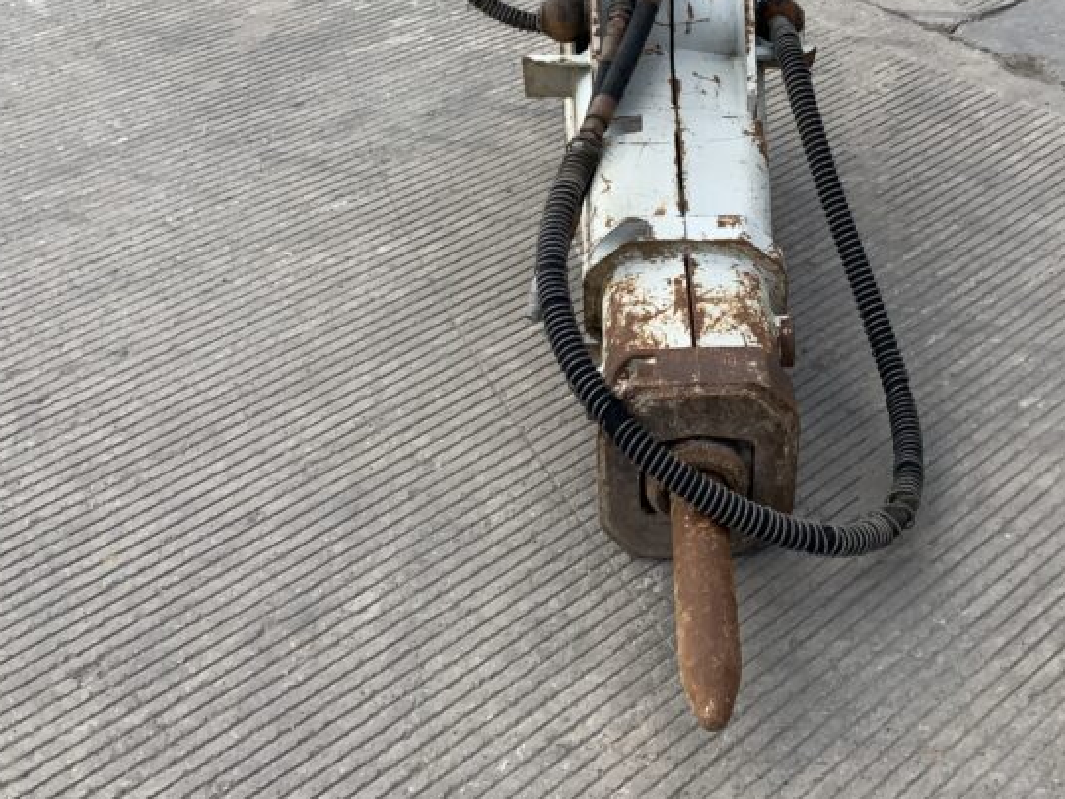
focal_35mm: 55
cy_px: 274
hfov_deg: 34.4
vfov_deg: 26.4
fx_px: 1692
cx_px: 761
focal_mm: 3
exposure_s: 1/962
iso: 16
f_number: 1.8
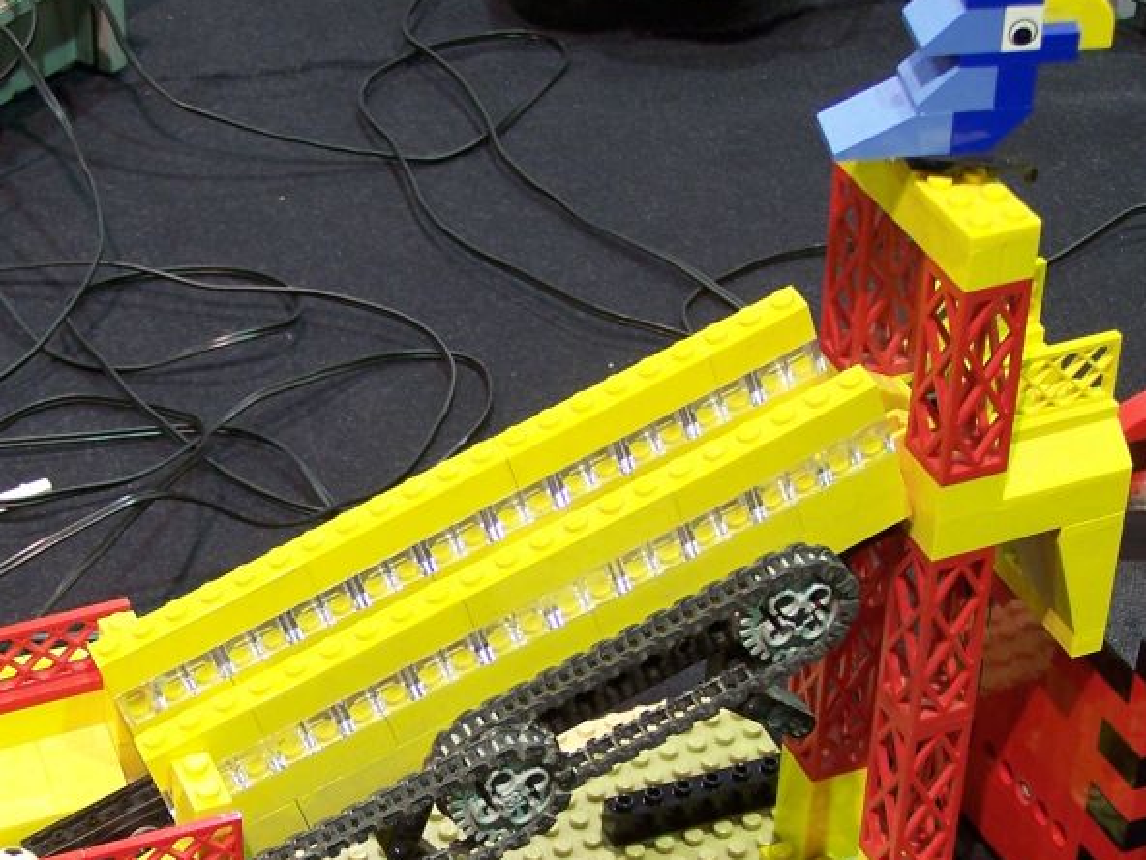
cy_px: 701
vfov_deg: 14.4
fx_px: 3377
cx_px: 387
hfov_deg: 19.2
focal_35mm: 102
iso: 80
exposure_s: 1/3
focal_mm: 9.8
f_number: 3.1
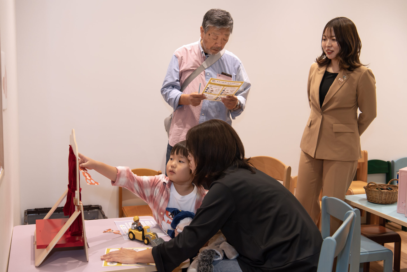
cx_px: 204
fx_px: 475
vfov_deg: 31.9
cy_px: 136
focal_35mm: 42
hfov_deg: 46.4
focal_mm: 42
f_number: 5
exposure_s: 1/250
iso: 800
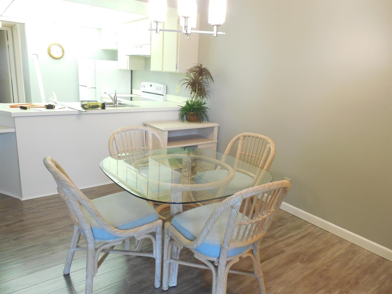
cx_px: 196
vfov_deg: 54.9
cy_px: 147
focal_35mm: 25
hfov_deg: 69.4
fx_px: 283
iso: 400
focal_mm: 4.5
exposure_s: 1/25
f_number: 3.3
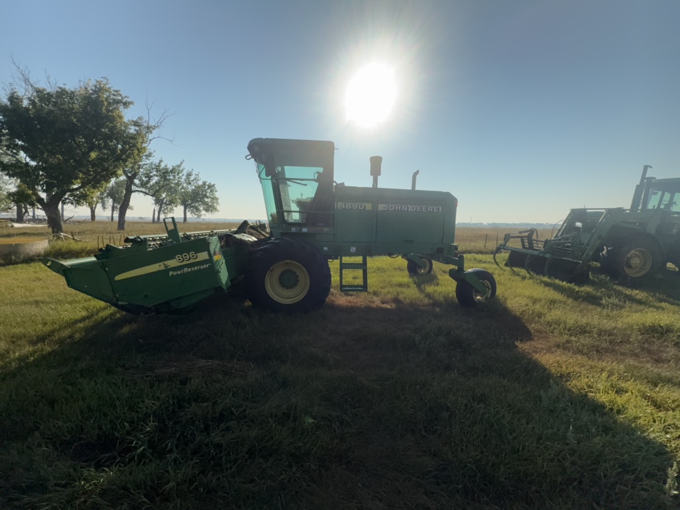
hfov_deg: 102.1
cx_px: 340
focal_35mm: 14
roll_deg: -1.5
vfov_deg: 85.7
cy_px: 255
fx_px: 275
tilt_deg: -7.8
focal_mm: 2.22
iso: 20
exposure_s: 1/1859
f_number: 2.2
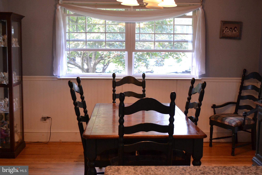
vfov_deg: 30.8
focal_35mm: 44
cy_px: 88
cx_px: 131
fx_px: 317
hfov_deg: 45.0
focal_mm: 29
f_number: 4.5
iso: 1800
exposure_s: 1/60
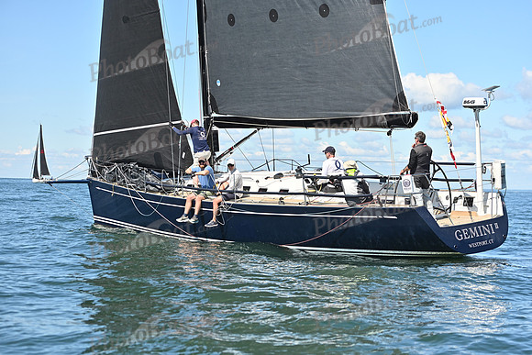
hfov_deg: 28.8
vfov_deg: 19.5
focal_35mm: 70
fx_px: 1035
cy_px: 178
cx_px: 266
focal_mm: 70
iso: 250
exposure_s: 1/1250
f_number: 3.5
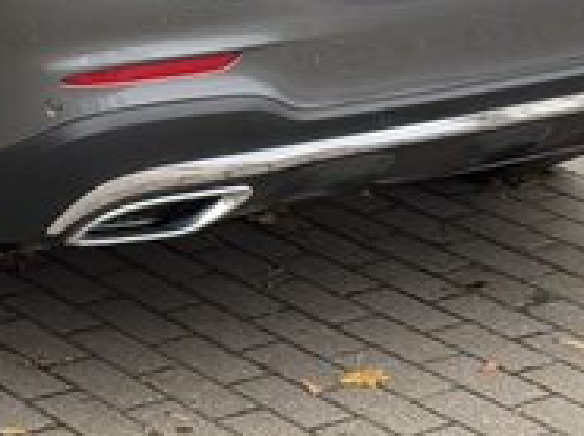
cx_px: -68
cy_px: -262
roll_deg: +1.0
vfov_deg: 8.7
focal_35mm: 165
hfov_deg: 11.8
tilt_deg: -7.5
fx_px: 2778
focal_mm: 6.76
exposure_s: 1/213
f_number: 1.78
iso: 50
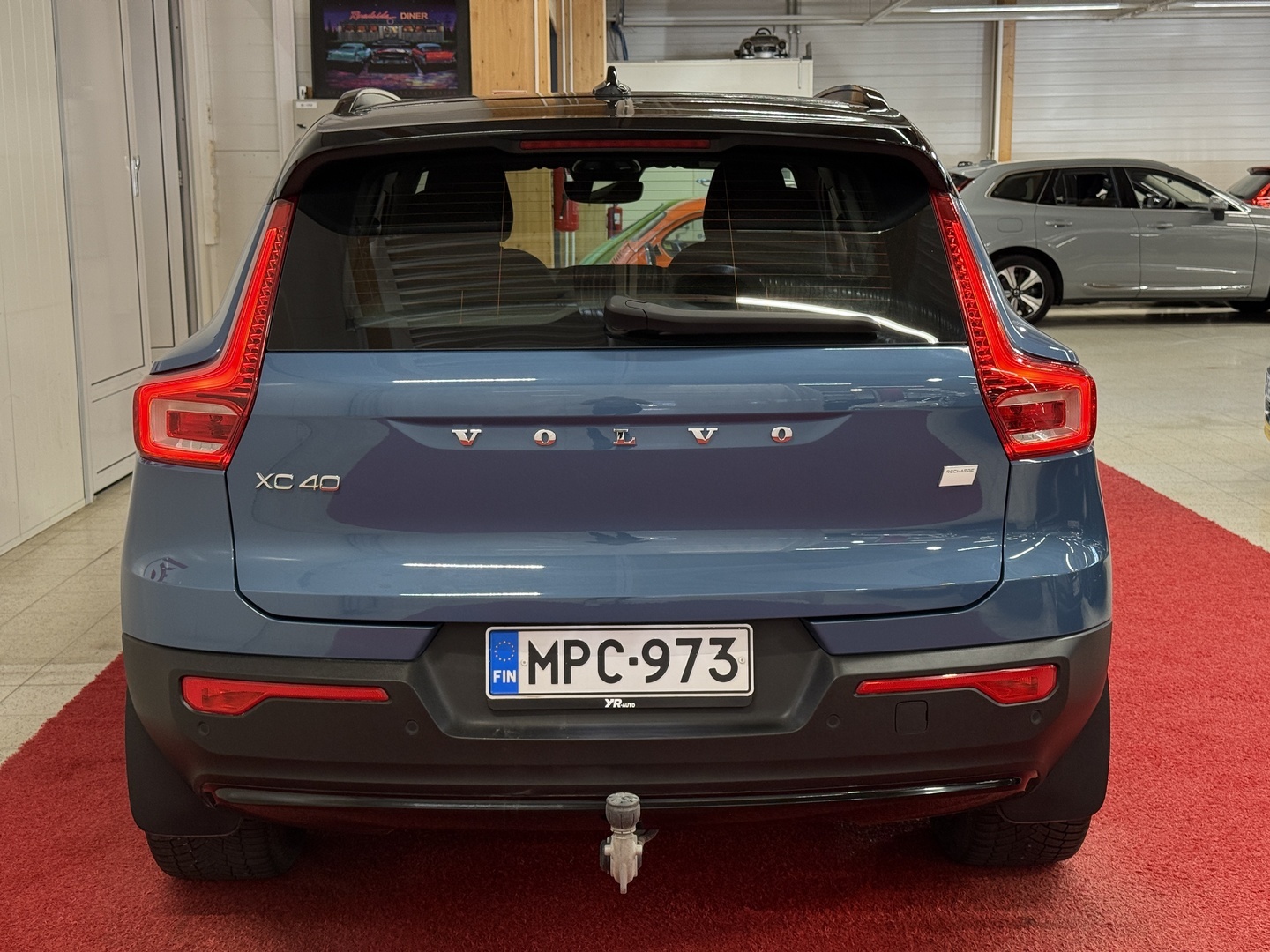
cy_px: 476
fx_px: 1761
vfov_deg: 30.3
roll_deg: +0.4
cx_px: 635
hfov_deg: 39.7
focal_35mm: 48
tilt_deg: -9.0
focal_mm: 6.76
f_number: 1.78
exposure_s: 1/84
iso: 100
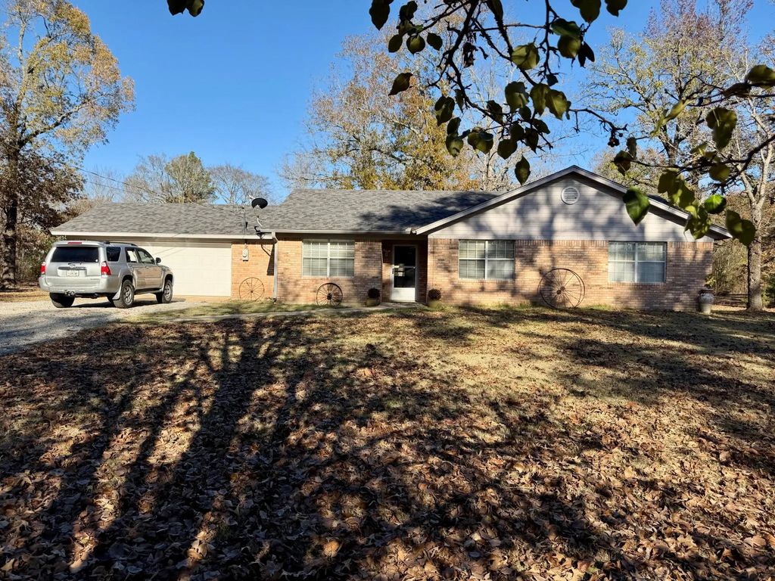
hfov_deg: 71.6
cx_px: 388
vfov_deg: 56.8
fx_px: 537
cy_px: 290
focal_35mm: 24
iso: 80
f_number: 1.8
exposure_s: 1/3145
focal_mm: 6.8
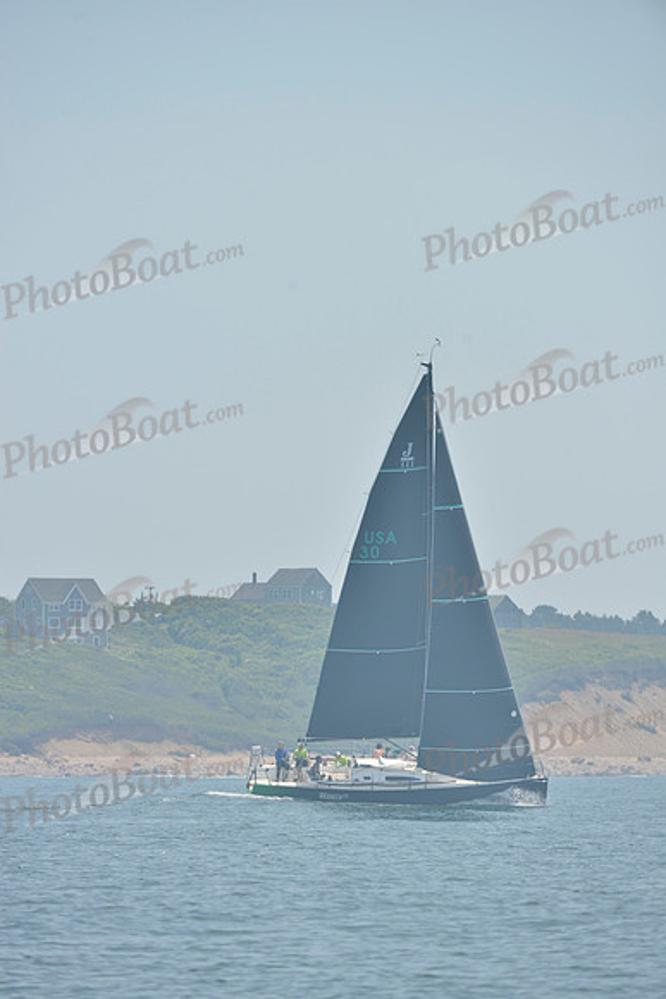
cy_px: 500
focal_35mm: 220
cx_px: 333
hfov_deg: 6.2
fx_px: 6101
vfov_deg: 9.4
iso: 280
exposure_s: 1/1000
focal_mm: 220
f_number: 8
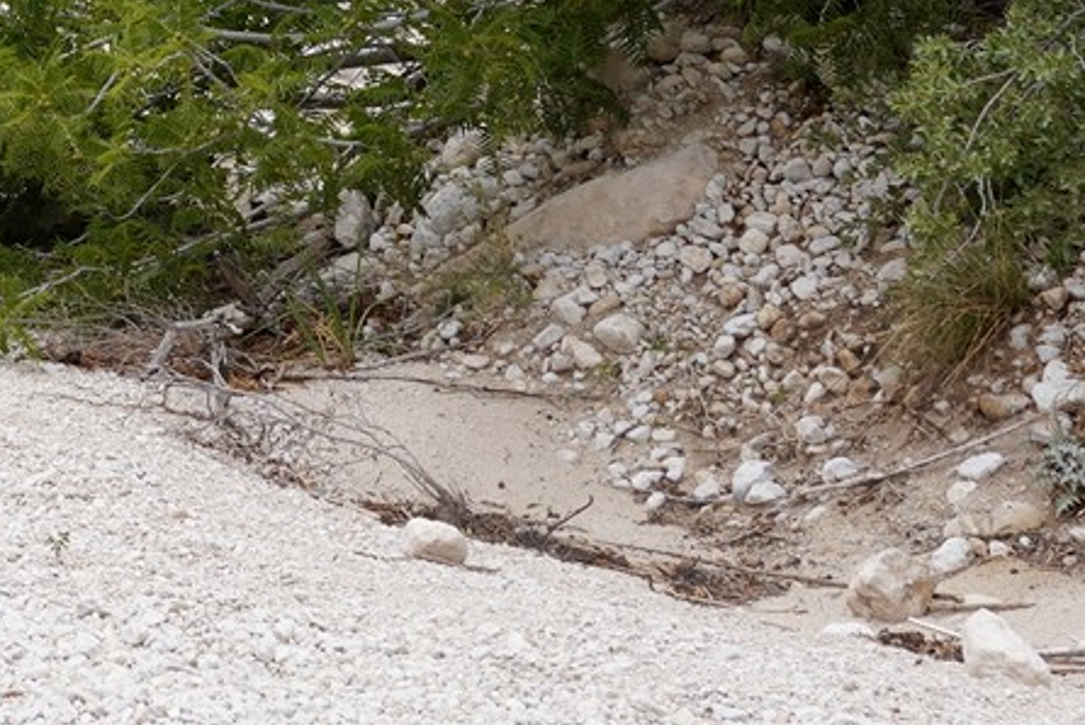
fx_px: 3920
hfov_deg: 14.8
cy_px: -808
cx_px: -482
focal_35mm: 130
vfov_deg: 9.7
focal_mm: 29
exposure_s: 1/100
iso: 100
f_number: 13
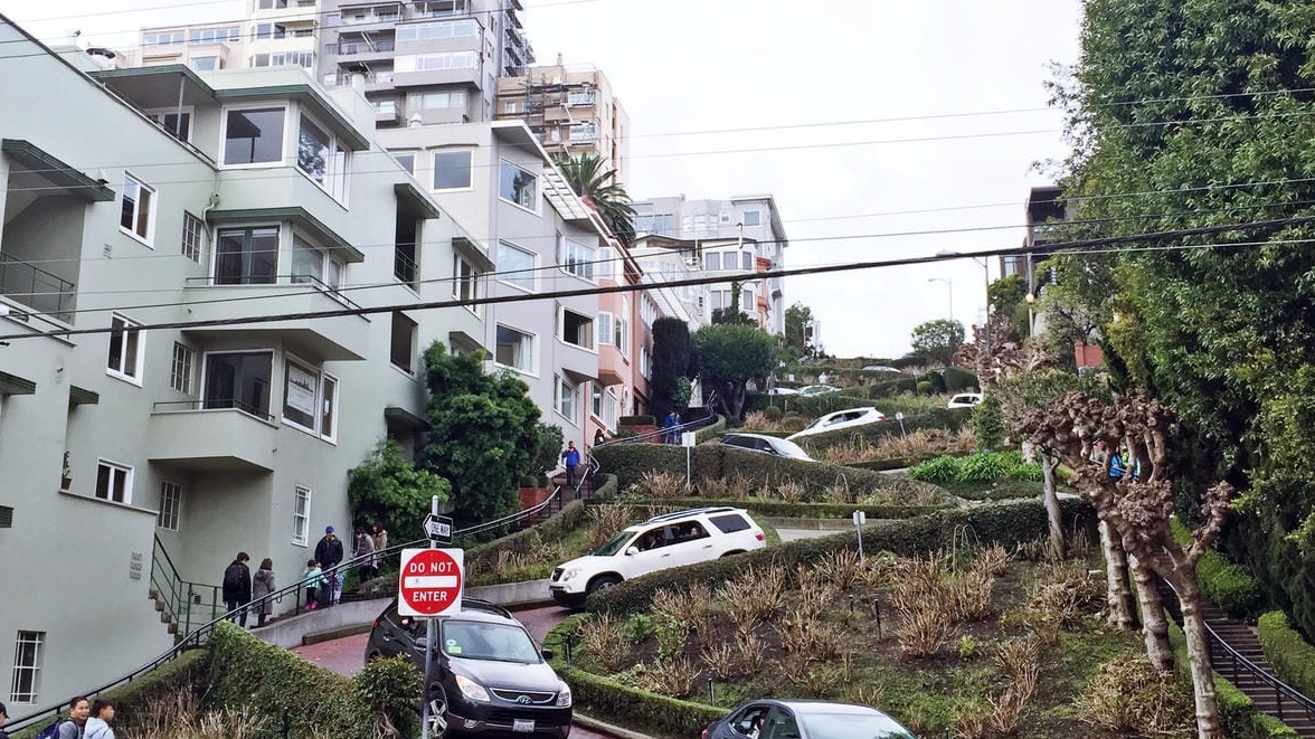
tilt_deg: +15.4
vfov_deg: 27.6
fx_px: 1499
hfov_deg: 47.4
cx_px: 658
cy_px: 287
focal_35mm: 43
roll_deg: -0.1
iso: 32
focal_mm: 4.15
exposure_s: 1/501
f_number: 2.2
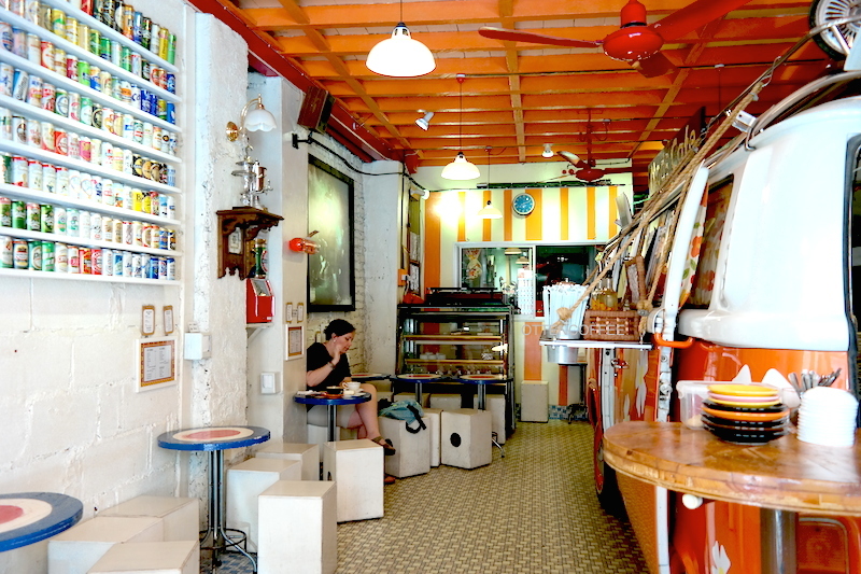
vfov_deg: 47.9
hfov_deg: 67.4
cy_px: 287
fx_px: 646
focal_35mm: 27
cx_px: 430
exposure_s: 1/40
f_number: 3.5
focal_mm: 18
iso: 200
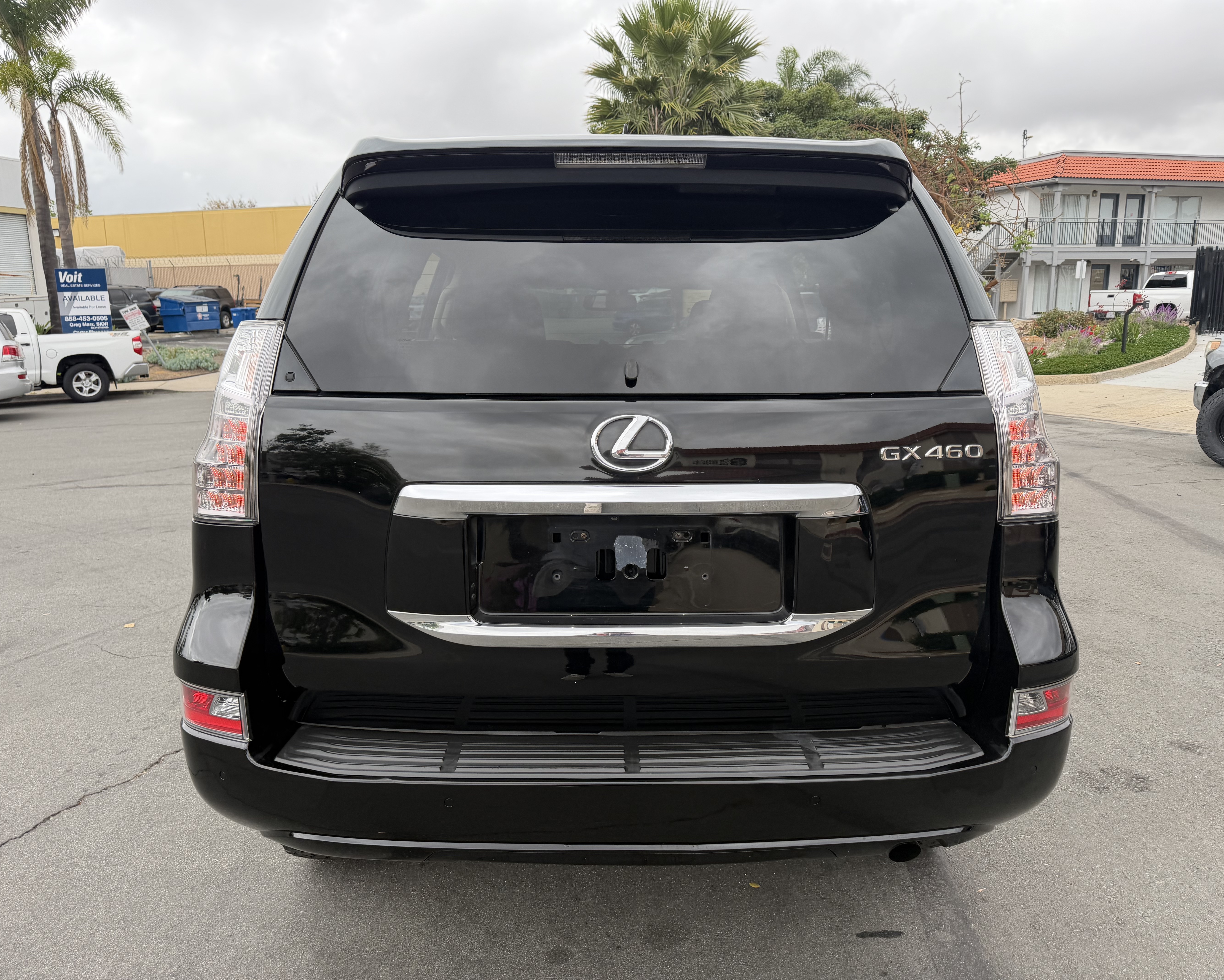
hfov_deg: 68.1
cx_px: 610
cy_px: 490
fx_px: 906
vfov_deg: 56.8
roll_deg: +1.8
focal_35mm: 25
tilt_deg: -10.8
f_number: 1.78
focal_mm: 6.76
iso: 80
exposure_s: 1/173
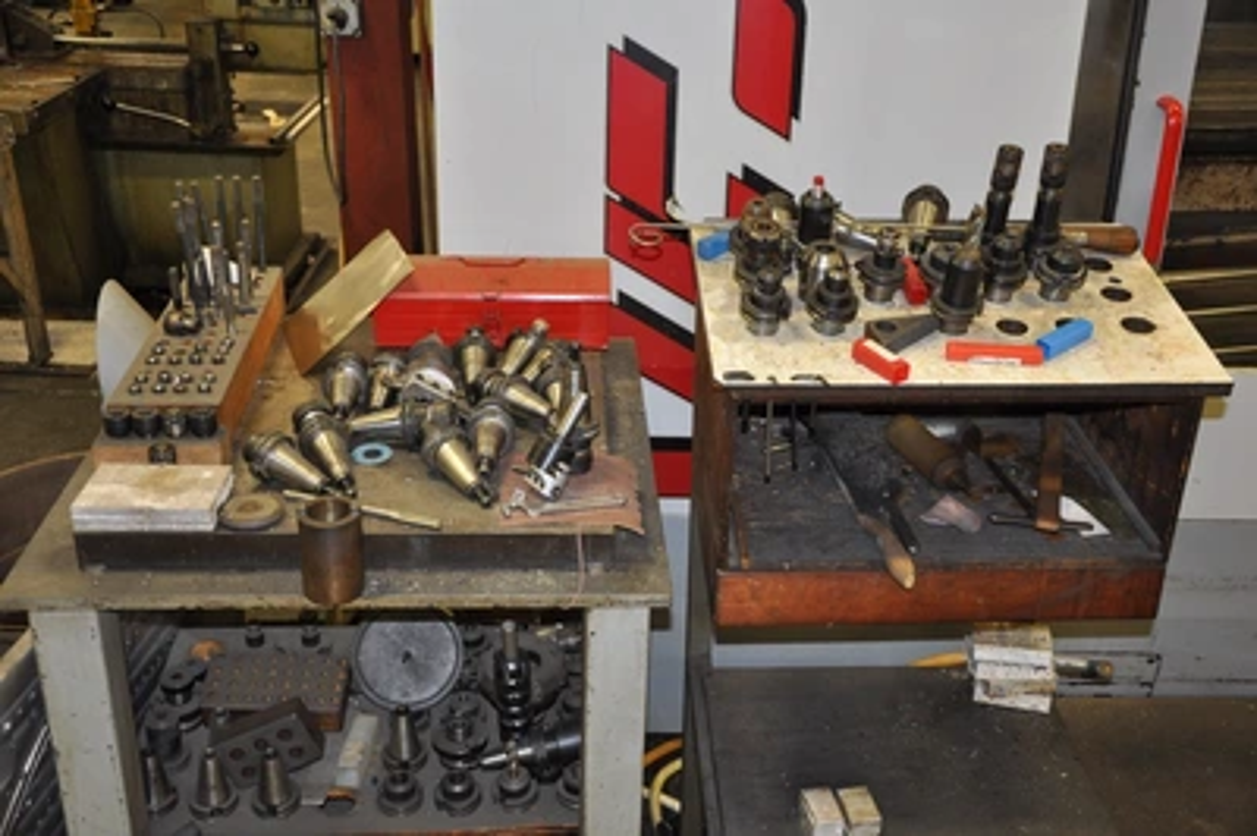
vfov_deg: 34.2
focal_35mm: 39
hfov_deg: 49.6
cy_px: 418
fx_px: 1361
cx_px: 628
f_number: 4
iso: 800
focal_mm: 26
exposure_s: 1/60
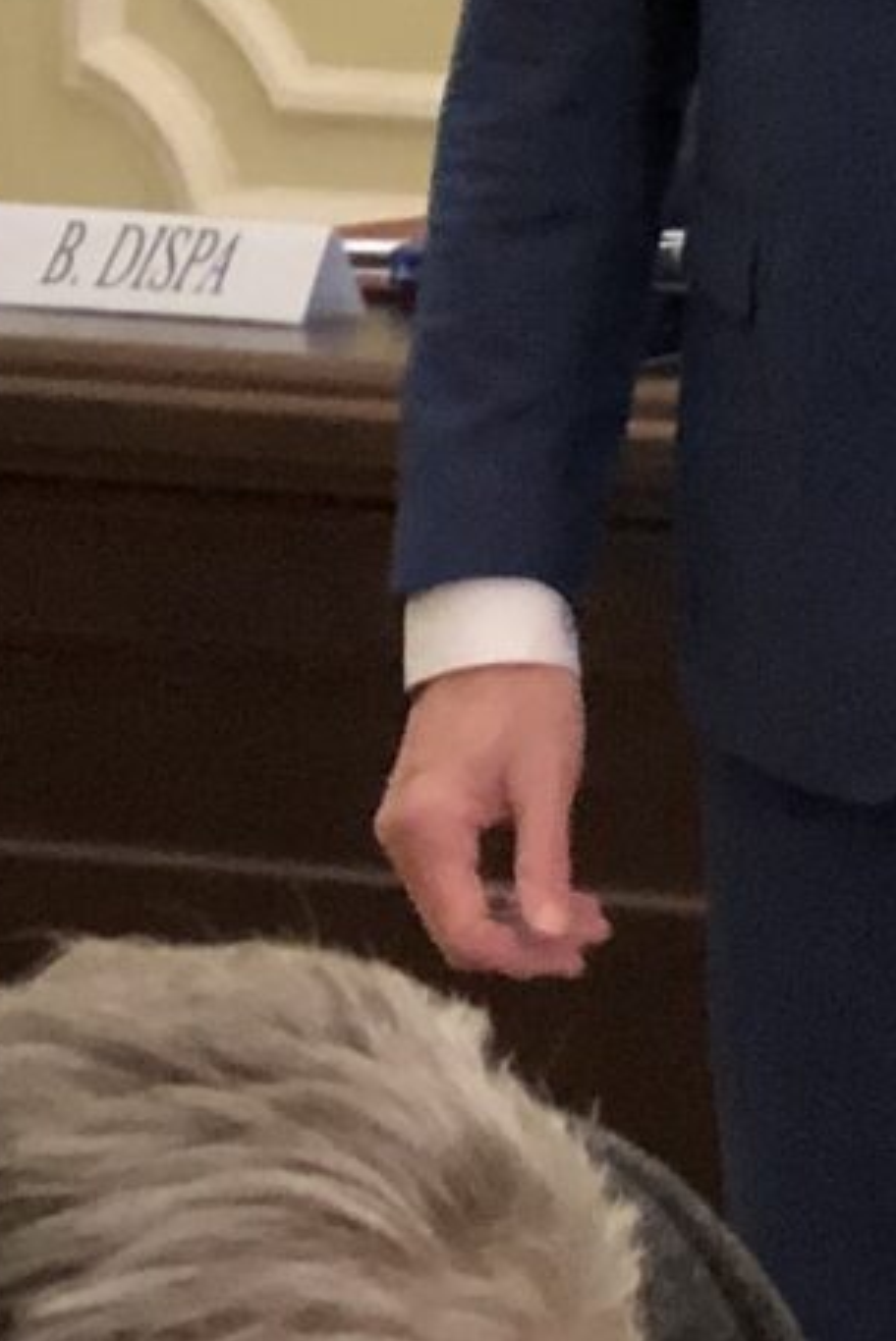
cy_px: -304
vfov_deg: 6.7
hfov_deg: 4.3
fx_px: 11331
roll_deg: -0.6
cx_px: 2832
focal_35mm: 304
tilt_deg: +0.1
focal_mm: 6
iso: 100
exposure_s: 1/40
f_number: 2.4
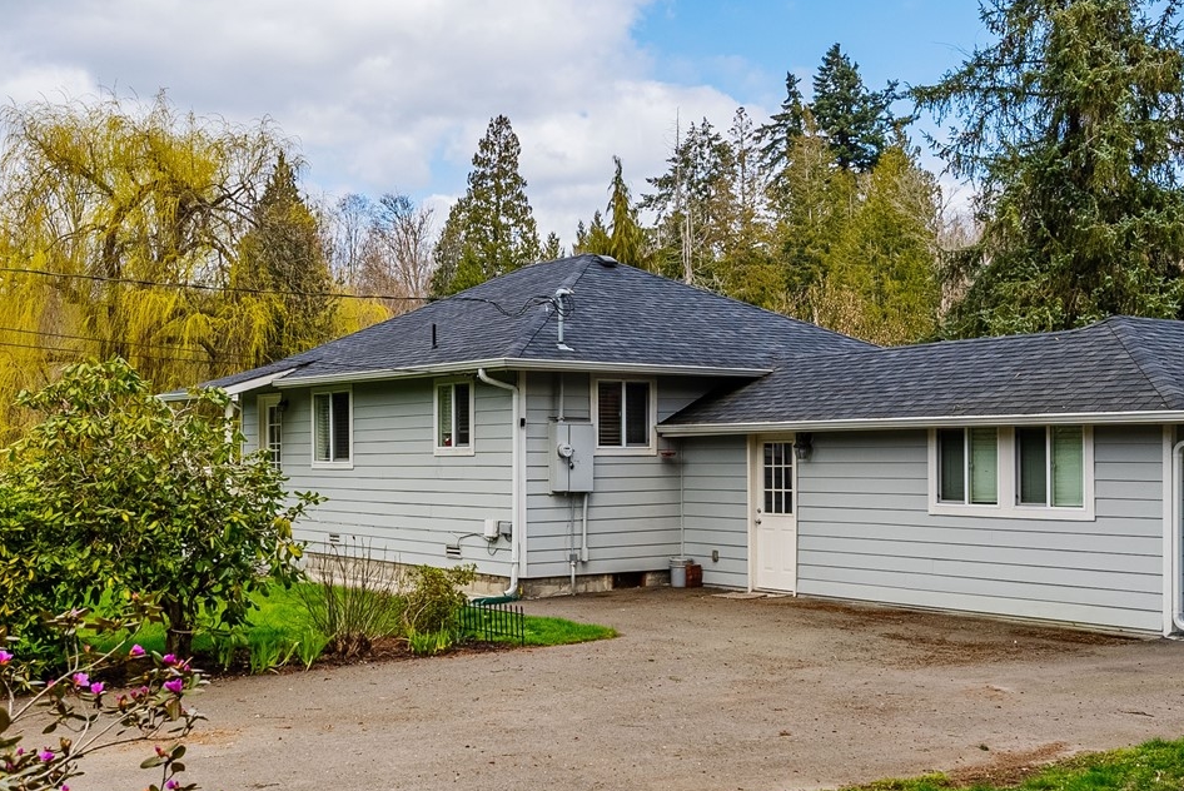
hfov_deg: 45.4
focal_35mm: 43
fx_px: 1415
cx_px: 554
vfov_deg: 31.2
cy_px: 448
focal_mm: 24
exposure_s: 1/1600
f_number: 9
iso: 400
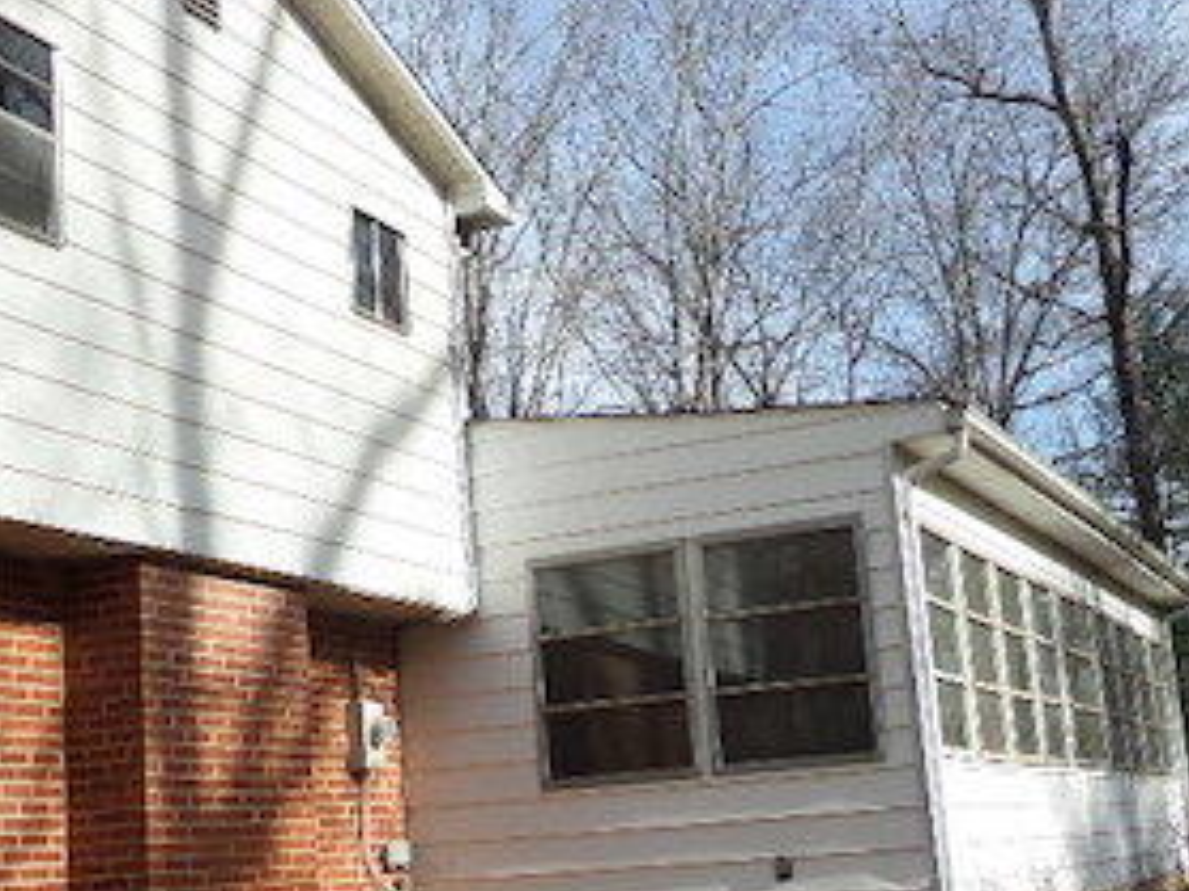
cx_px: 537
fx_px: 1888
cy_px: 490
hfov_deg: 34.9
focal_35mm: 55
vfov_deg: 26.5
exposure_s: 1/750
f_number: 3.2
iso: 100
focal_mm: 4
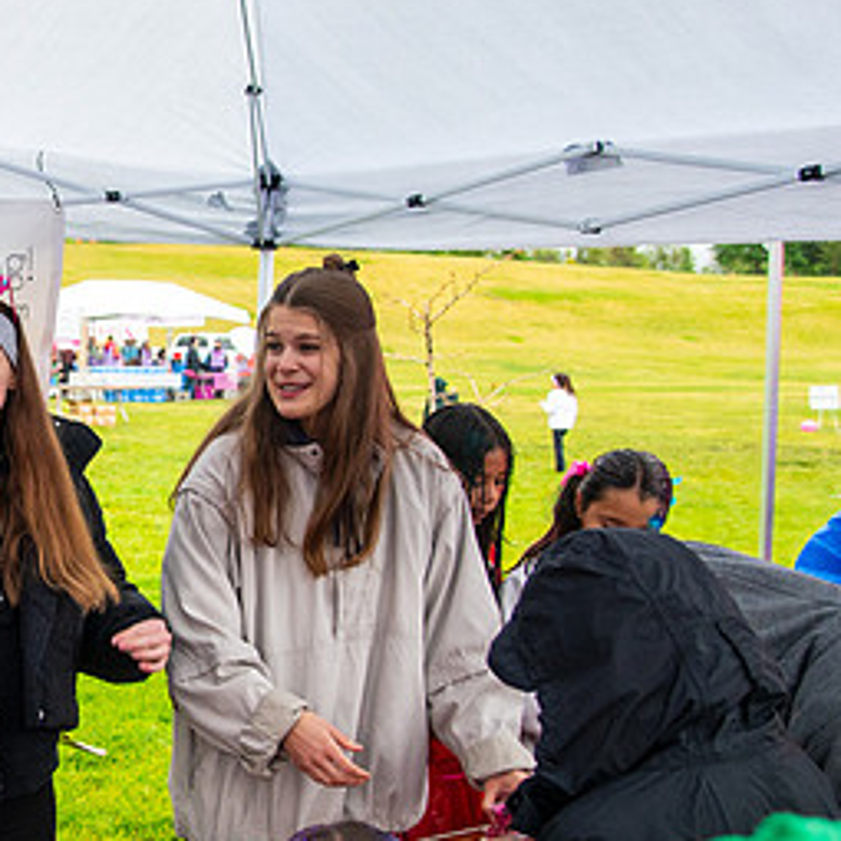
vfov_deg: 31.1
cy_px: 455
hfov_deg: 28.8
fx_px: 1512
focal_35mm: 55
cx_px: -35
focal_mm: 24
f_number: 4
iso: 2000
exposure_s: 1/200
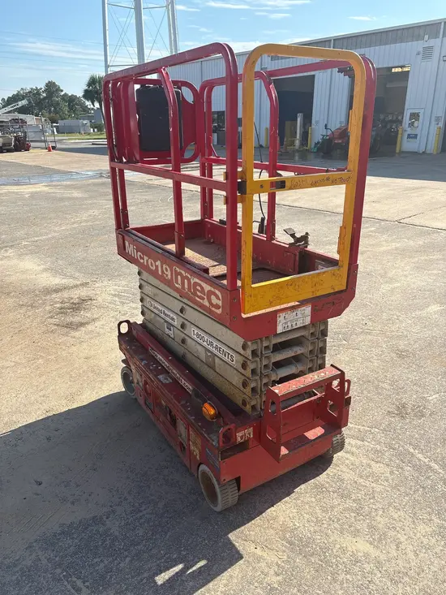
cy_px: 298
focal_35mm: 26
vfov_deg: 67.3
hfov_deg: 53.1
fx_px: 447
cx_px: 223
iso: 50
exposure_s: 1/2283
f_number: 1.6
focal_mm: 5.96
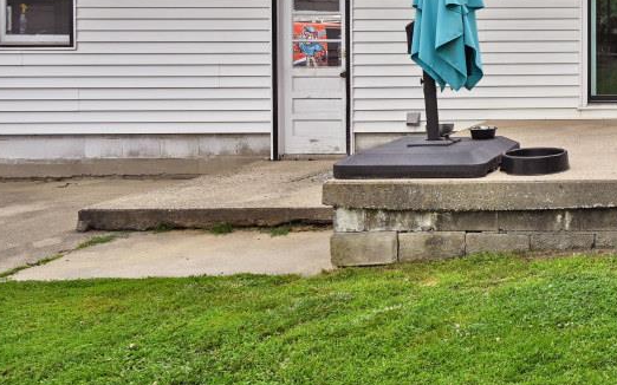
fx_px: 689
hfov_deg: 37.7
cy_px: 46
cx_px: 722
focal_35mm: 41
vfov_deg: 30.0
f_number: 6.3
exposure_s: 1/320
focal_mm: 14
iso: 100
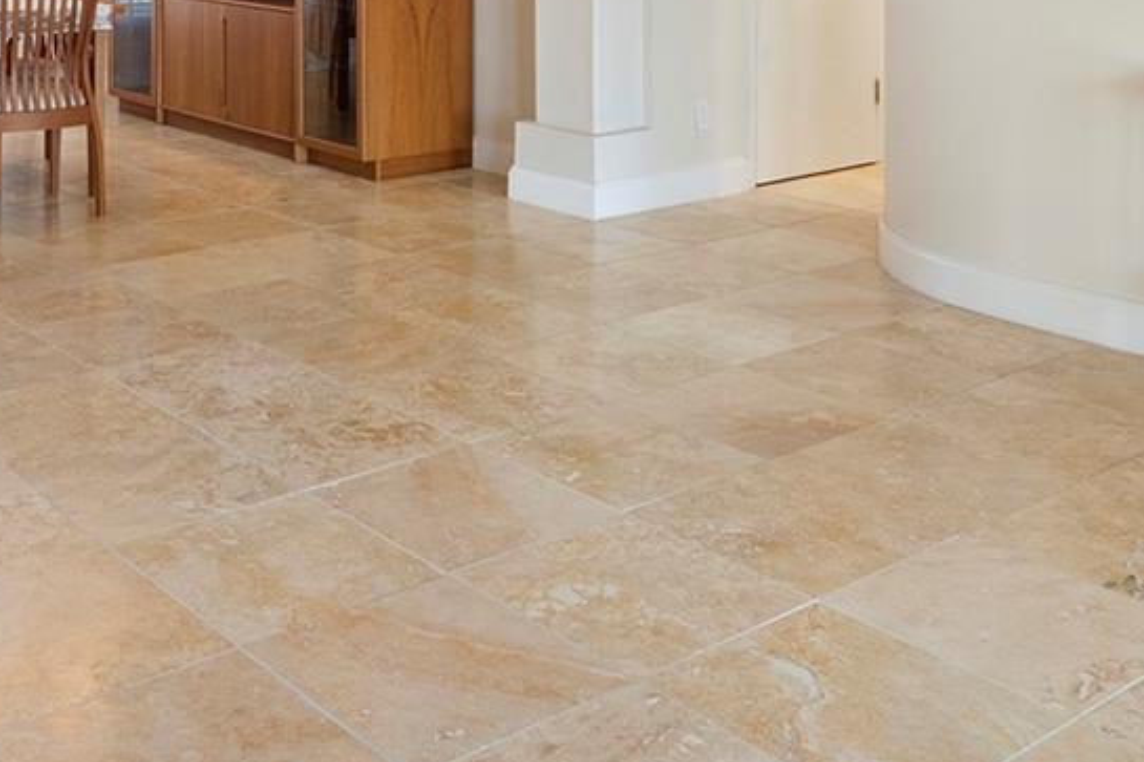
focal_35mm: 47
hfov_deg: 40.9
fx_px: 1493
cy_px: -120
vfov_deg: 26.0
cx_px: 304
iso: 800
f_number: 8
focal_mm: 16
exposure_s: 1/15
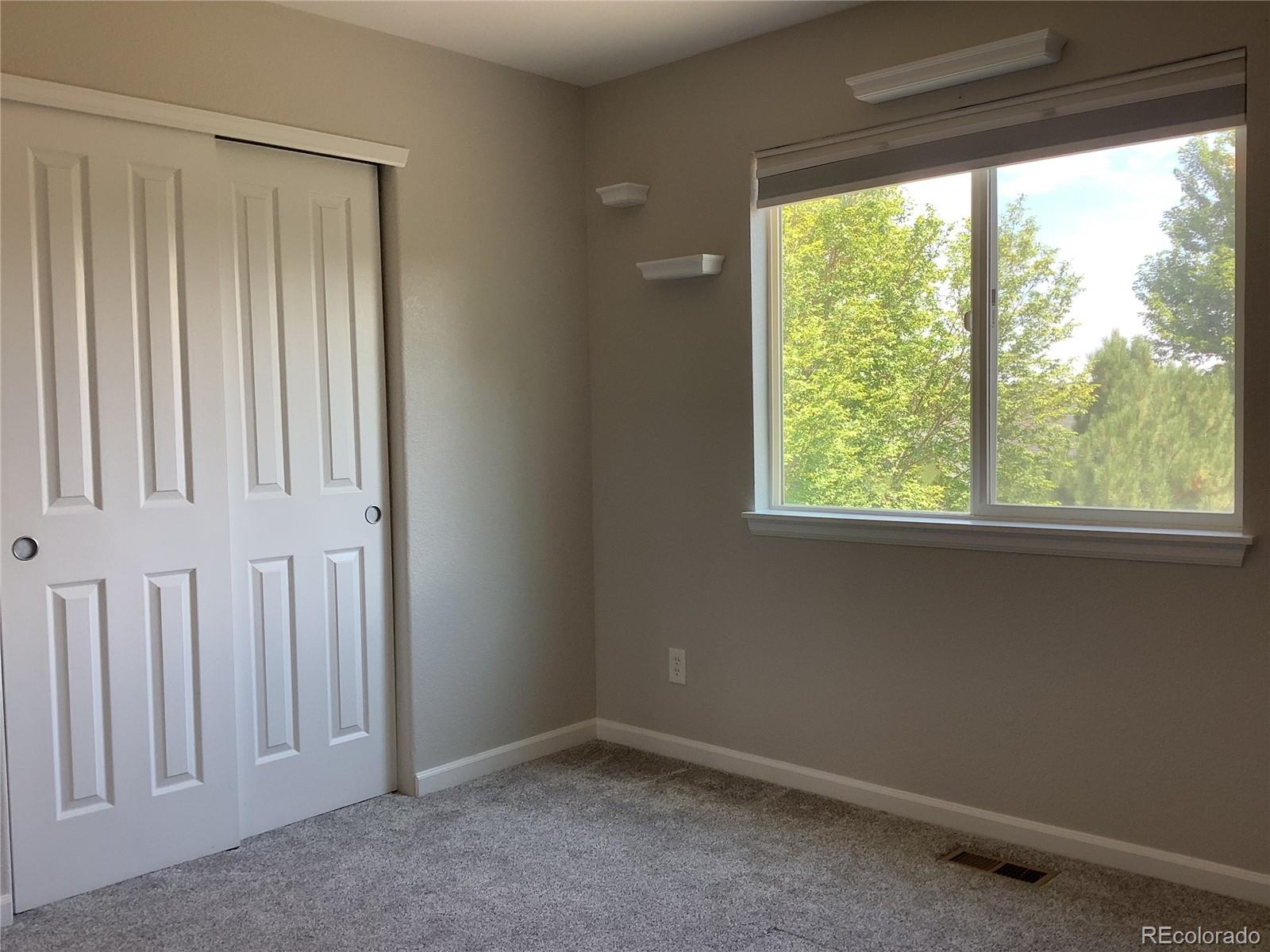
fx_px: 1137
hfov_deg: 58.4
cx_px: 635
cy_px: 476
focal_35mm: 31
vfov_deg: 45.4
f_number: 2.4
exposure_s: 1/120
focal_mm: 3.3
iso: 64
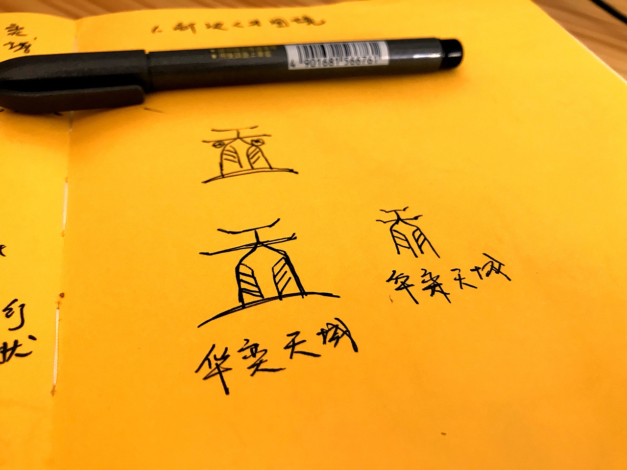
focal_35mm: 28
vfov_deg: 49.7
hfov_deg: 63.4
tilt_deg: -44.7
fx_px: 507
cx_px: 314
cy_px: 235
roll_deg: -4.9
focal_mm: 3.99
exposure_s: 1/17
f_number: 1.8
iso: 64
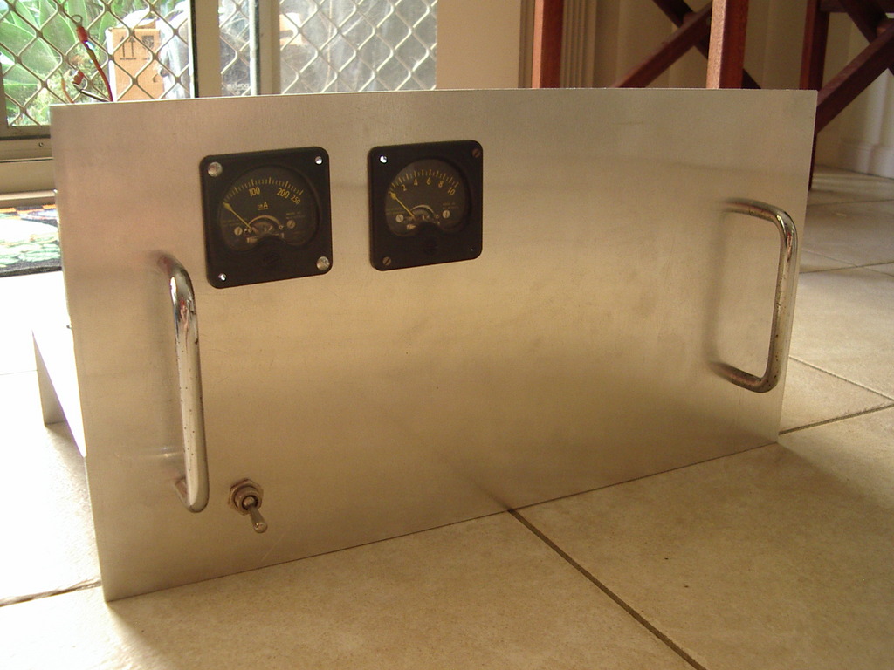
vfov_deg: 37.7
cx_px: 447
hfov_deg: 49.0
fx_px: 981
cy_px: 335
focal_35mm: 38
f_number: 2.6
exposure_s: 1/20
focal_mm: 5.8
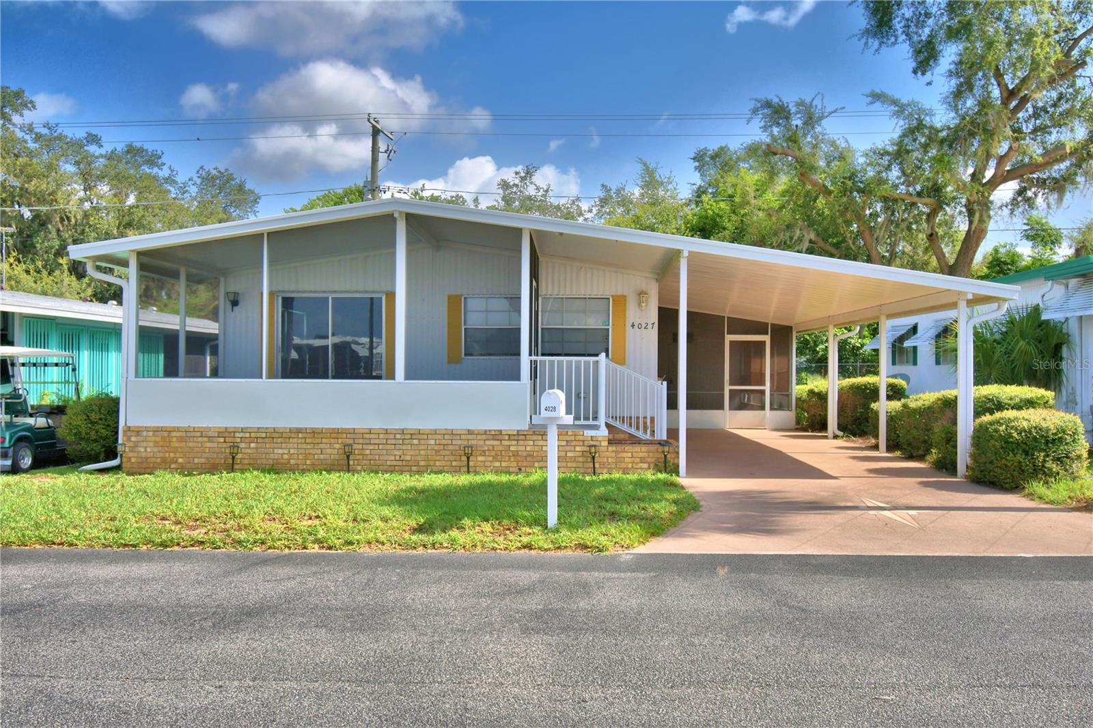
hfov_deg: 61.9
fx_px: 911
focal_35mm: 30
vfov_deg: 43.6
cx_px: 546
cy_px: 364
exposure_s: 1/640
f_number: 5.6
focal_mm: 20
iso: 100
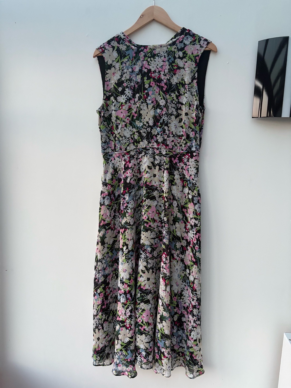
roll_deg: -1.6
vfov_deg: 67.3
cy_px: 194
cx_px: 146
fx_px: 291
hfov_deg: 53.1
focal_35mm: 26
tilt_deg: -7.3
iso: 400
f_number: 1.6
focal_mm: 5.96
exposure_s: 1/60
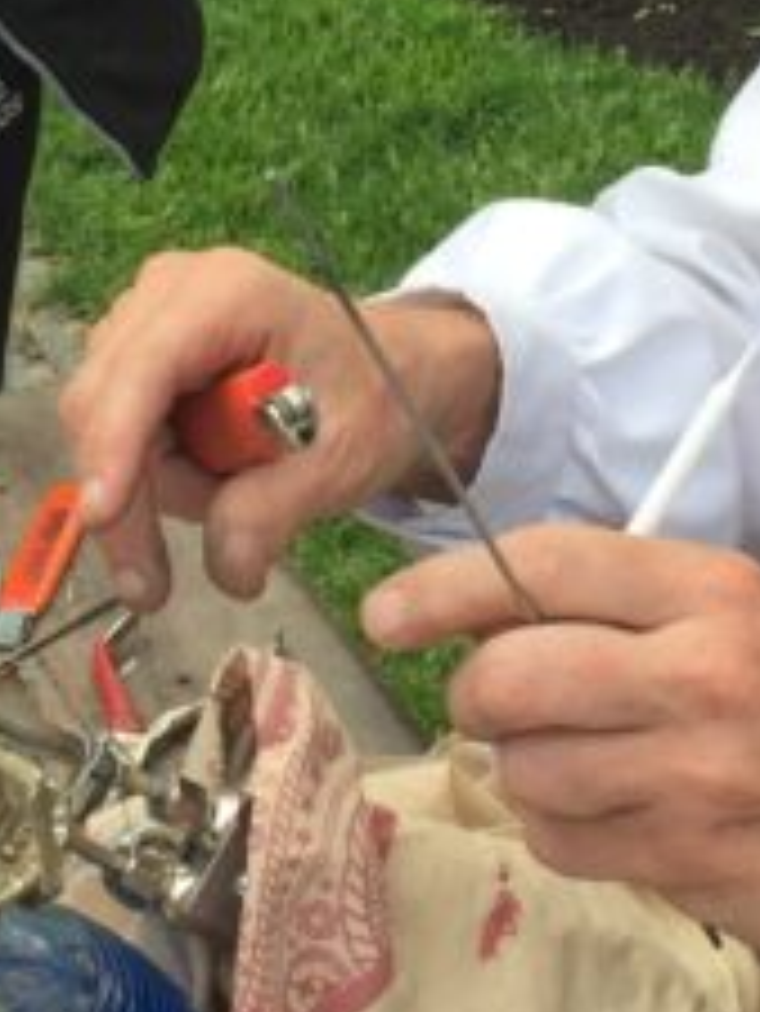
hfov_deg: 11.2
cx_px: 418
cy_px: 108
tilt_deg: -22.0
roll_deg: +4.7
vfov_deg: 14.8
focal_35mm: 132
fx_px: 3860
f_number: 2.2
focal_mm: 4.15
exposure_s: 1/399
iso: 32
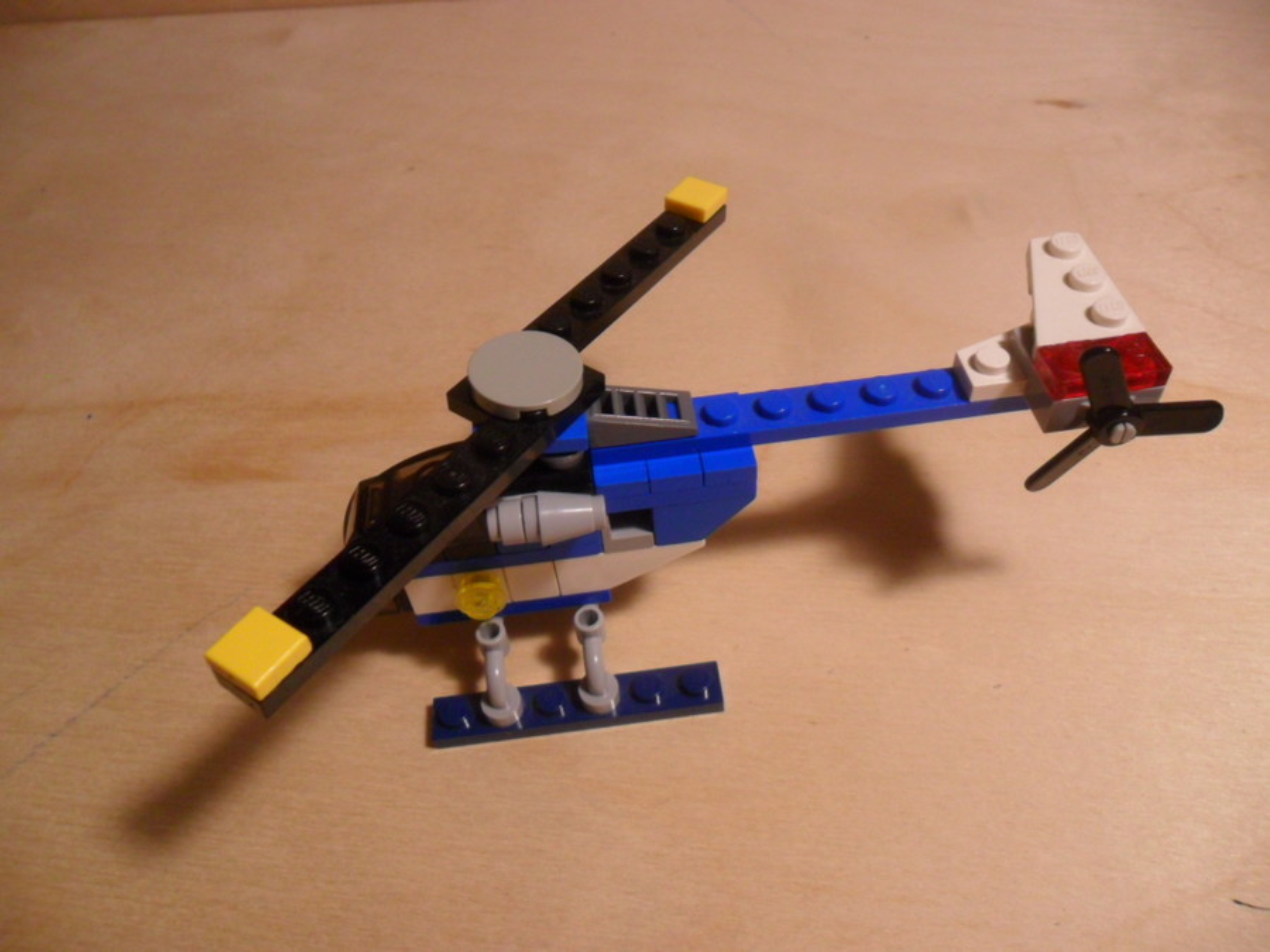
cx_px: 635
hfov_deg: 65.3
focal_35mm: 27
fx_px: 991
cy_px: 476
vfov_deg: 51.4
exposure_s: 1/20
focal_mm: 4.9
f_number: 3.5
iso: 200
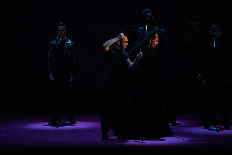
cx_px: 116
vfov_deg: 4.2
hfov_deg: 6.3
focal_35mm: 327
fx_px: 2108
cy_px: 78
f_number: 5.6
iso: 25600
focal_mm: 327
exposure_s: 1/320
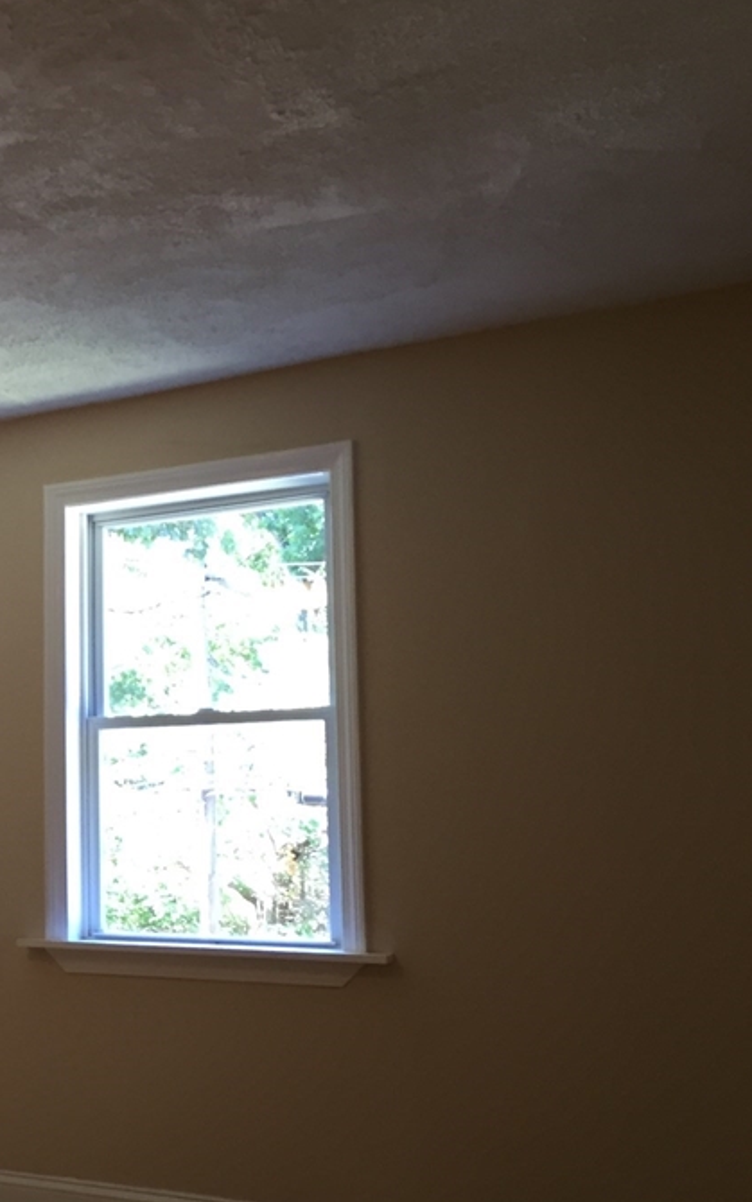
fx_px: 1541
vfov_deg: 42.6
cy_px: 664
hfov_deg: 24.8
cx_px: -147
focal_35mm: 47
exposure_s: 1/30
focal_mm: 4.15
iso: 80
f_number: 2.2
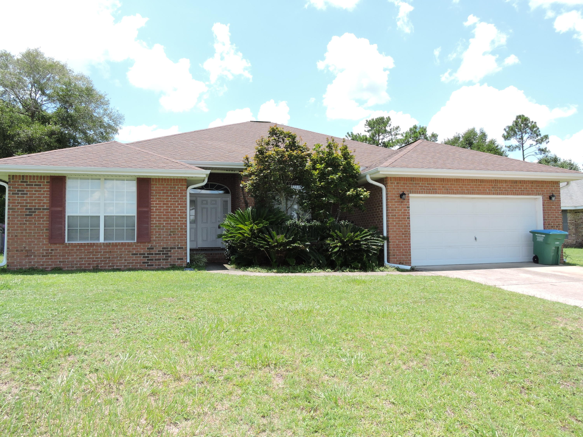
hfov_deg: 71.6
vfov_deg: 56.8
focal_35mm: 24
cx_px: 292
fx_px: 404
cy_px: 218
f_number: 3.3
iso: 125
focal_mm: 4.3
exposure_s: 1/640
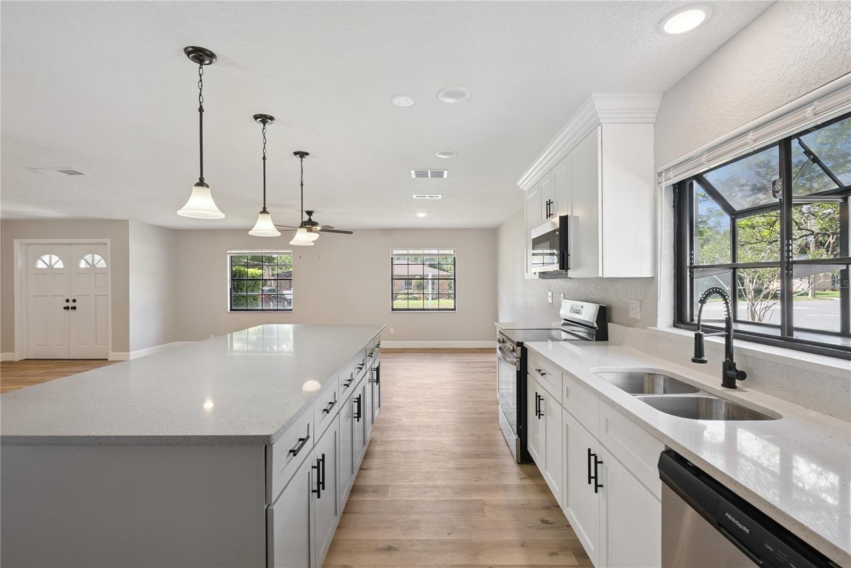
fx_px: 378
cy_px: 284
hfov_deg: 96.7
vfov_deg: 73.8
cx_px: 426
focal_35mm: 16
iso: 500
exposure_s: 1/50
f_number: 9
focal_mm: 16
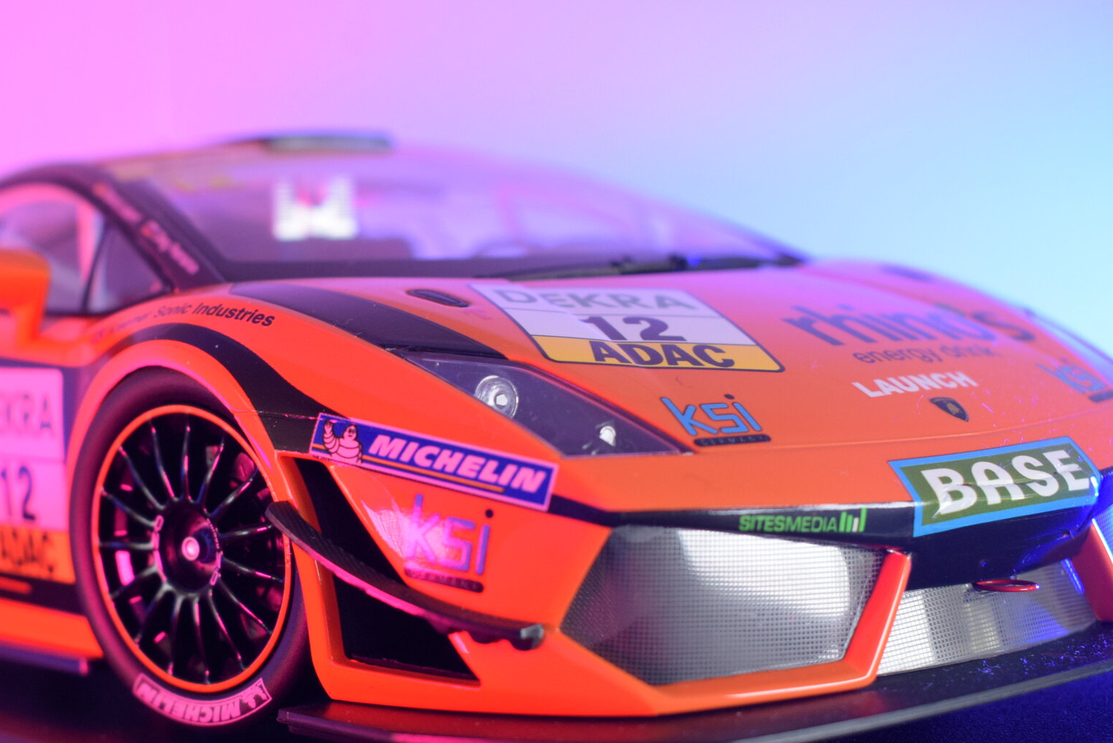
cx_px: 323
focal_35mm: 66
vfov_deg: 20.5
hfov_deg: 30.2
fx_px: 2035
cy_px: 564
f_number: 5.6
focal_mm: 27
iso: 800
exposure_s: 1/125
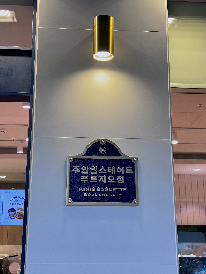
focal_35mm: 52
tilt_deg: +15.9
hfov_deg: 28.0
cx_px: 103
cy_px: 137
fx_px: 413
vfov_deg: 36.8
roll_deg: +0.0
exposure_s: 1/120
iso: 25
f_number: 1.6
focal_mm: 5.96
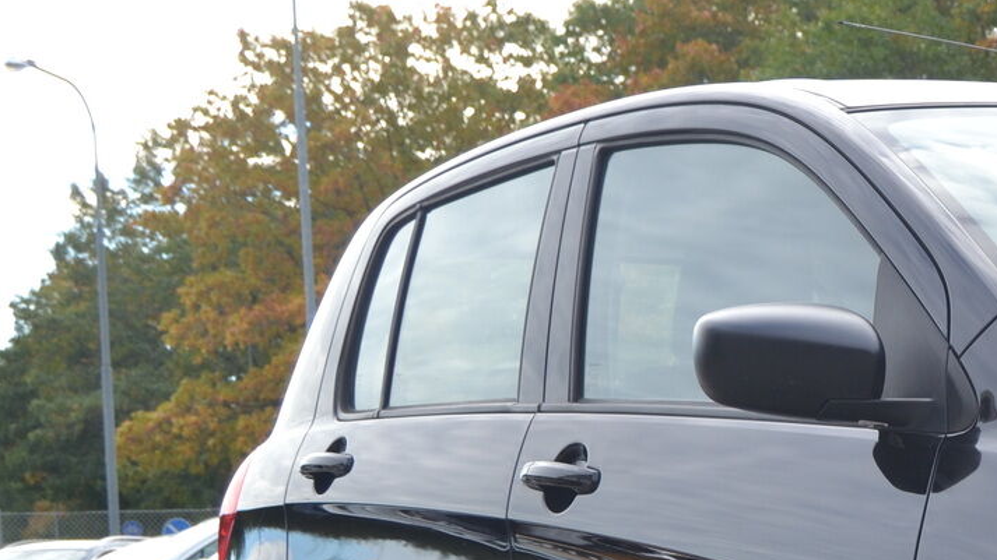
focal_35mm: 110
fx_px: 2908
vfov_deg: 10.8
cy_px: 655
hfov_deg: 18.3
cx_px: 1229
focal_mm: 26
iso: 100
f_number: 5.6
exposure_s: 1/125
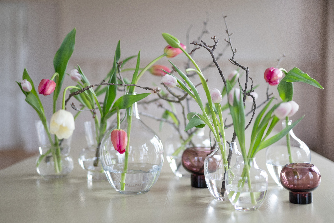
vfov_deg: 27.0
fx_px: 464
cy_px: 112
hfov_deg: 39.6
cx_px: 167
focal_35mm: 50
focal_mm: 50
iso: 800
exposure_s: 1/1000
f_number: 1.6
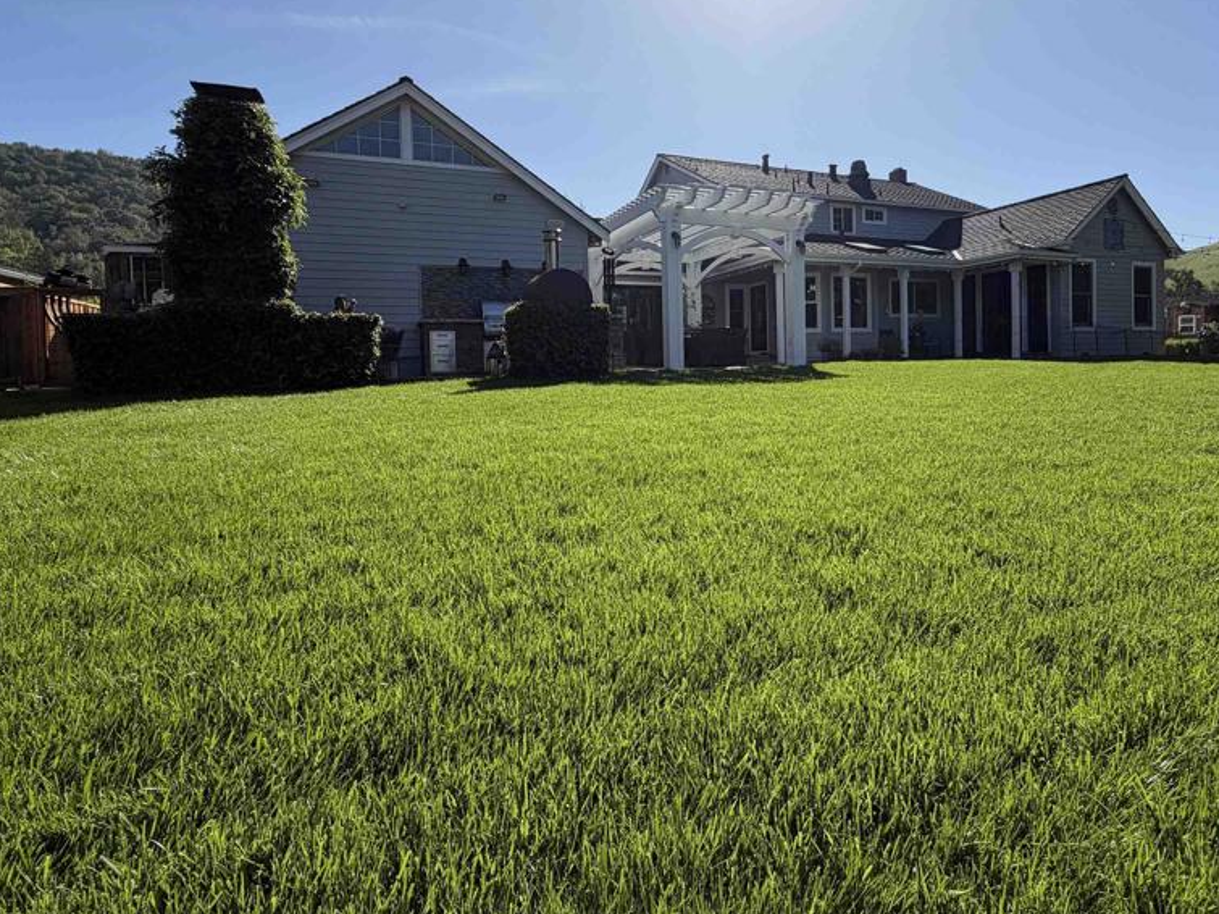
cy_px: 376
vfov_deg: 68.1
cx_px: 665
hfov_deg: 84.5
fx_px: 669
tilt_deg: +0.0
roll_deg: +1.7
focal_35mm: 19
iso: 32
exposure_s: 1/1312
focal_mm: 2.22
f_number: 2.2
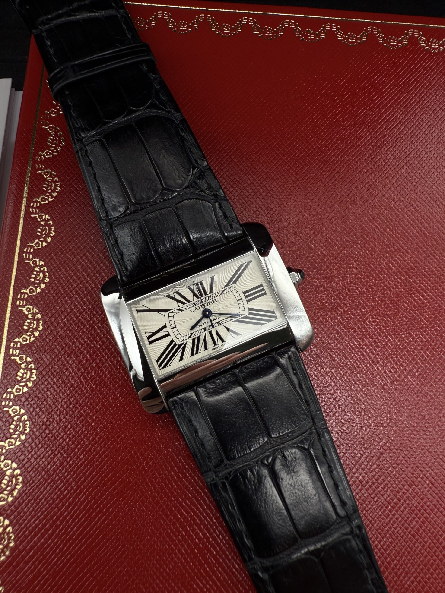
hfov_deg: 56.8
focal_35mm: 24
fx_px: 411
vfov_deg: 71.6
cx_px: 222
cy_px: 296
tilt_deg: -79.4
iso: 40
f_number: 2.2
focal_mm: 2.22
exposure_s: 1/284
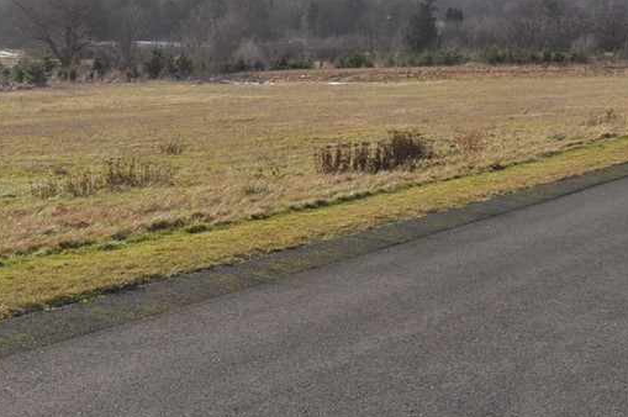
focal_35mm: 77
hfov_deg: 26.2
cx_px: 407
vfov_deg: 17.4
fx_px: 1341
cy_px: 48
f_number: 14
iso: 200
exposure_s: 1/200
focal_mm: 24
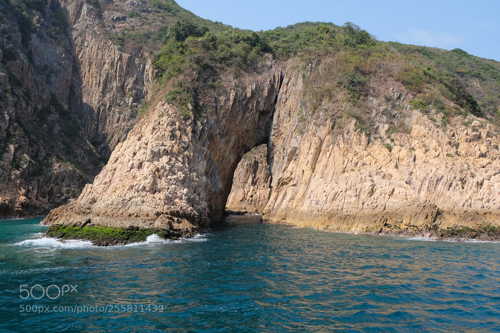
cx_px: 250
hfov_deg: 54.4
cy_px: 166
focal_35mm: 35
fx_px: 486
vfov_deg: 37.8
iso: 400
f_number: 8
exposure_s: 1/450
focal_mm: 23.2
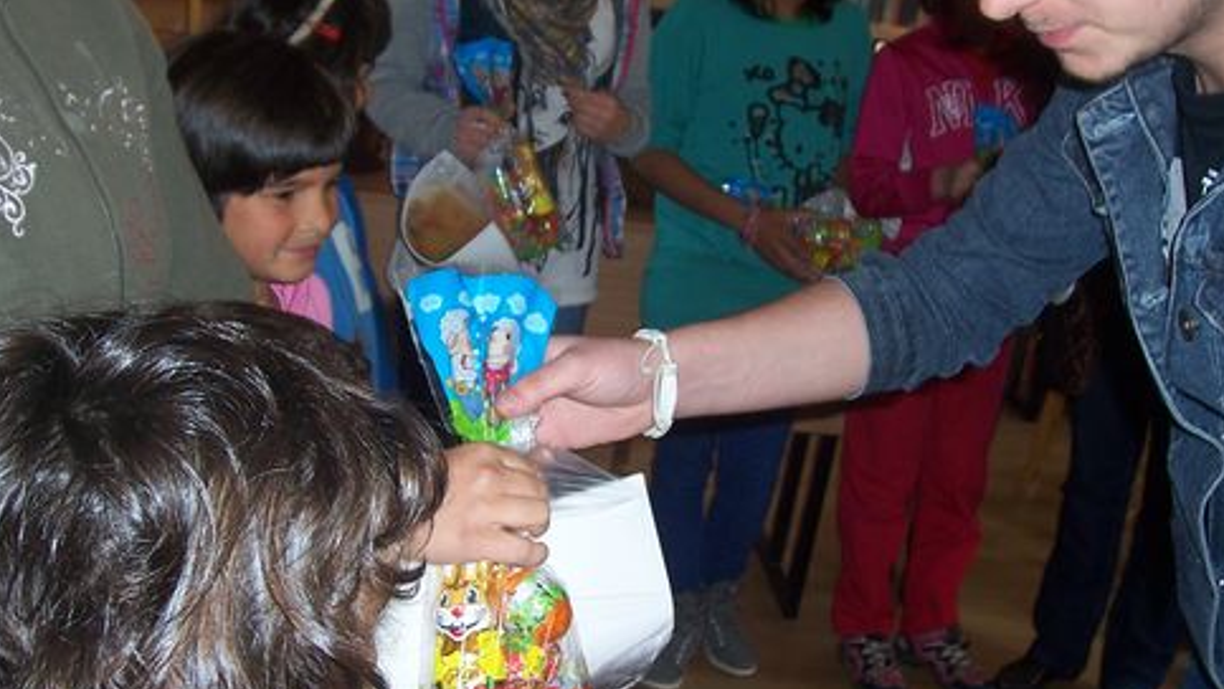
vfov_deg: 26.0
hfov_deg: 44.6
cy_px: 322
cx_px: 588
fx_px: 1493
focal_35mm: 46
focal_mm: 5.6
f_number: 2.7
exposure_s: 1/60
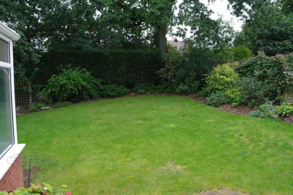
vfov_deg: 47.9
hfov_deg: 67.4
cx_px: 146
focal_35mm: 27
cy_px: 98
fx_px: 220
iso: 100
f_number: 5.6
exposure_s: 1/45
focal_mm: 18
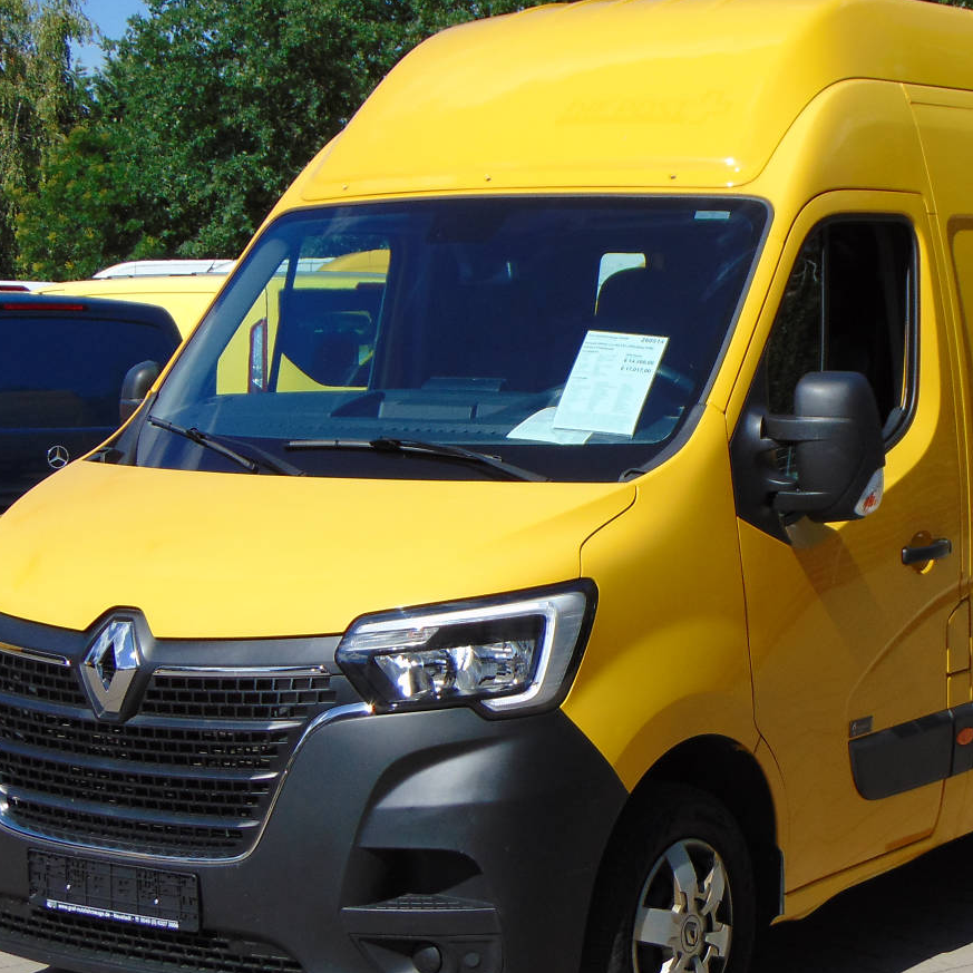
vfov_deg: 21.4
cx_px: 653
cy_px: 557
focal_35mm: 81
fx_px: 2576
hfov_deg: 21.3
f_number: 3.5
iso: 80
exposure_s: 1/400
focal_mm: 9
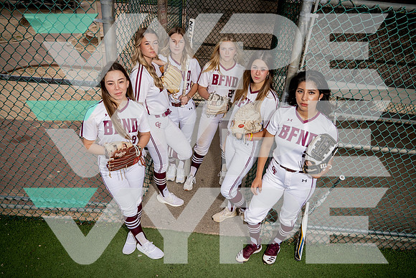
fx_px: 277
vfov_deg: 53.2
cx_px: 208
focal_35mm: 24
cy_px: 139
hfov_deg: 73.7
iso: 100
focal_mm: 24
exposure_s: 1/250
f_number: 8
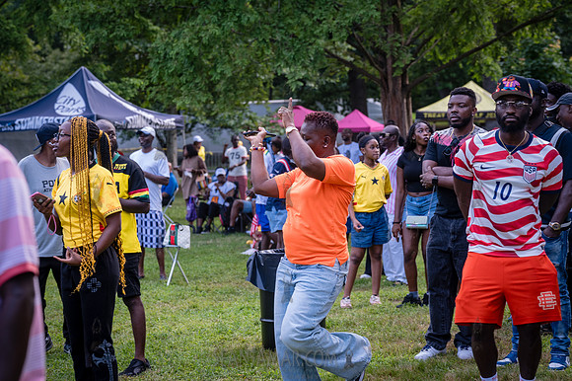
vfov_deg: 17.5
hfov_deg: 26.0
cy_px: 190
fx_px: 1239
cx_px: 286
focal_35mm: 78
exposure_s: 1/500
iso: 1000
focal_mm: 78
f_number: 4
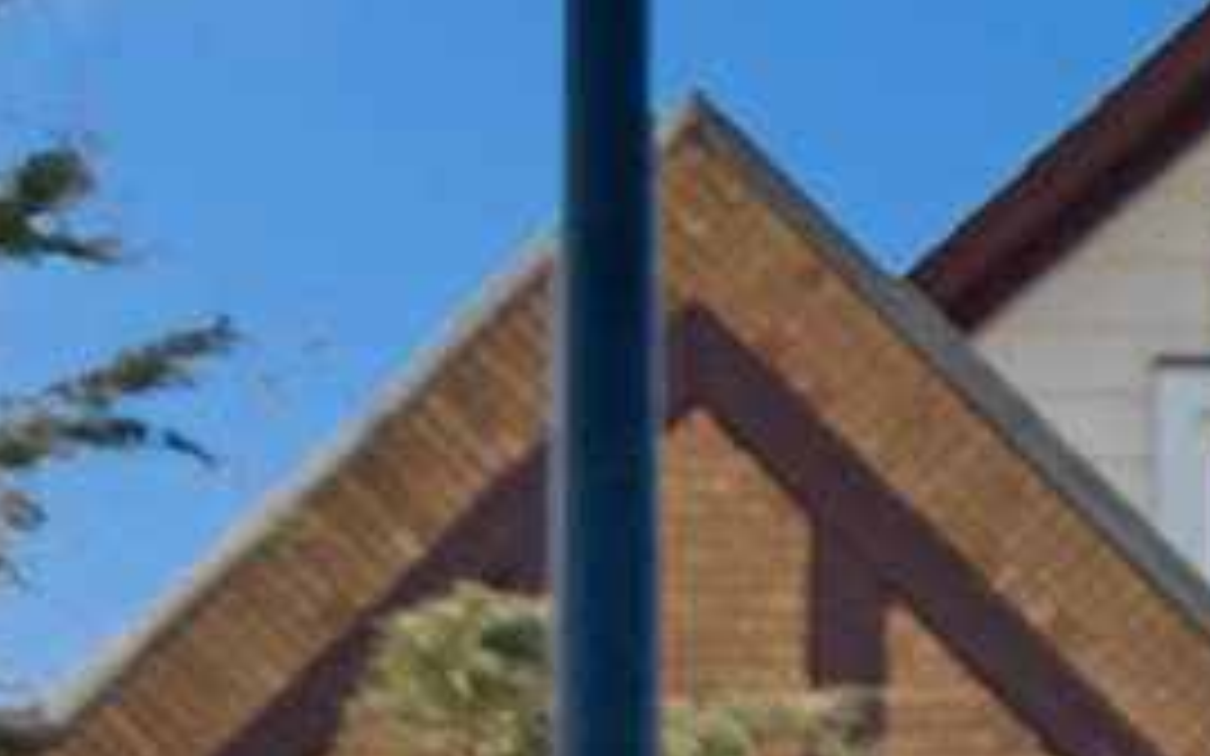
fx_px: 7286
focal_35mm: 221
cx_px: 2335
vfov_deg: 5.7
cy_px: 1912
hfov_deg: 9.0
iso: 100
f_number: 11
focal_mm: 24
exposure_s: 1/100
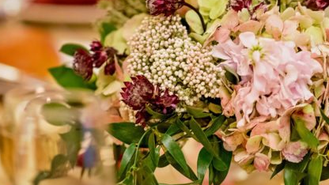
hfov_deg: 9.8
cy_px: 83
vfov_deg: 5.5
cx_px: 323
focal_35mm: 219
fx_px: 1911
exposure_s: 1/60
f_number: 2.2
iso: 1600
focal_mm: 85
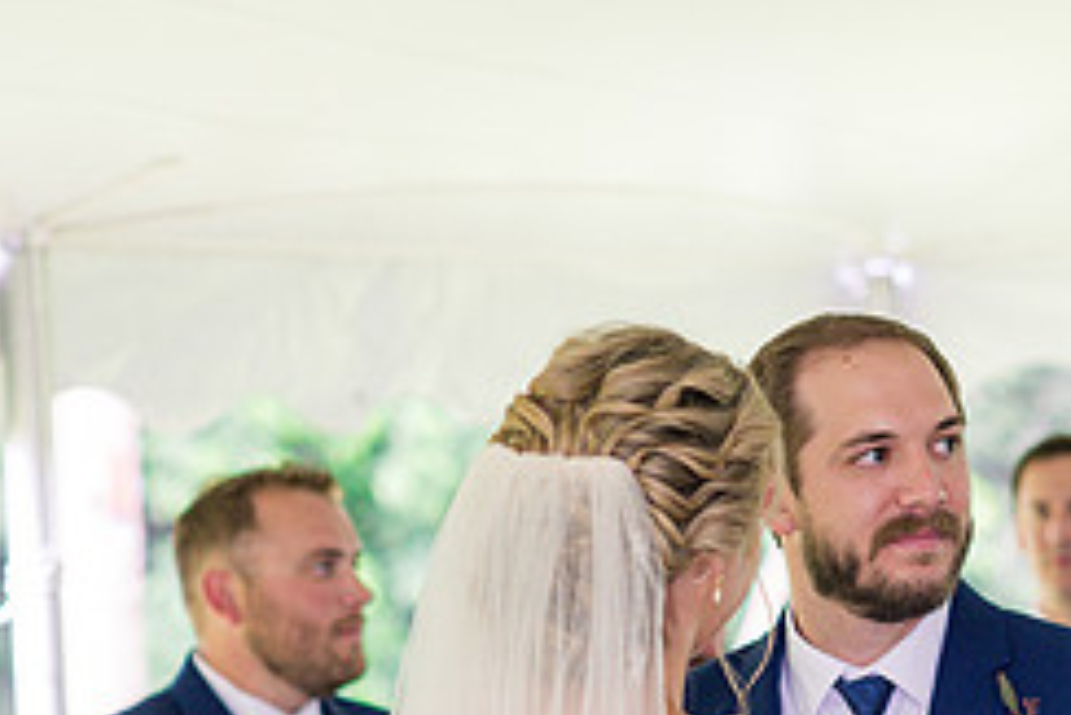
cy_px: 555
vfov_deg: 6.8
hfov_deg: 10.1
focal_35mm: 202
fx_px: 6013
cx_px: 944
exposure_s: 1/250
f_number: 3.2
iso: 500
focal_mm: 85
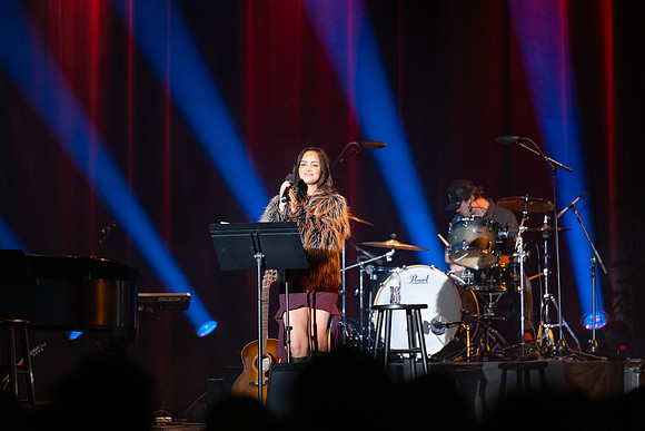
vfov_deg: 7.6
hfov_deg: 11.4
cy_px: 216
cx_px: 322
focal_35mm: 180
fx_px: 3226
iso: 3200
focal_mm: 180
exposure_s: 1/200
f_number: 2.8
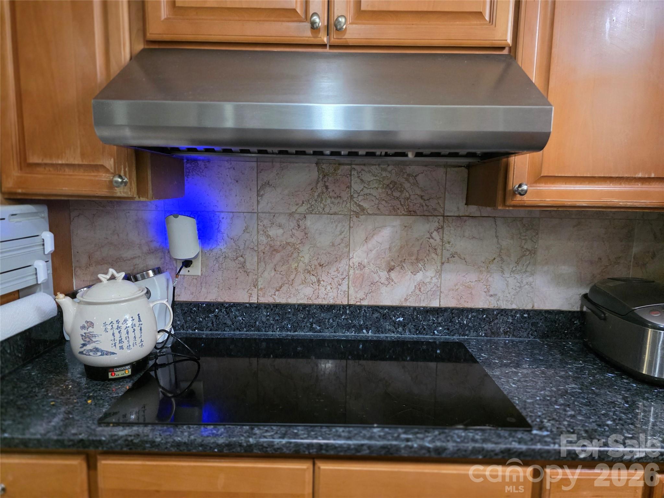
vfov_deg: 58.9
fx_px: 441
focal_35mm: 23
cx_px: 332
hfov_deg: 73.9
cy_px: 249
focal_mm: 6.3
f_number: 1.7
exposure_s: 1/120
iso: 1250
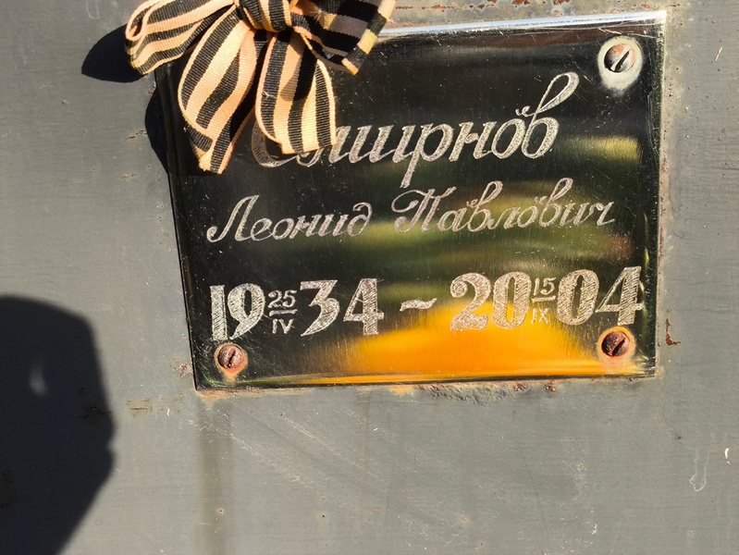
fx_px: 1068
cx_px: 370
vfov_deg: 29.1
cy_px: 278
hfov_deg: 38.2
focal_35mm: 50
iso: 50
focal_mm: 4.71
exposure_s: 1/396
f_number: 1.7
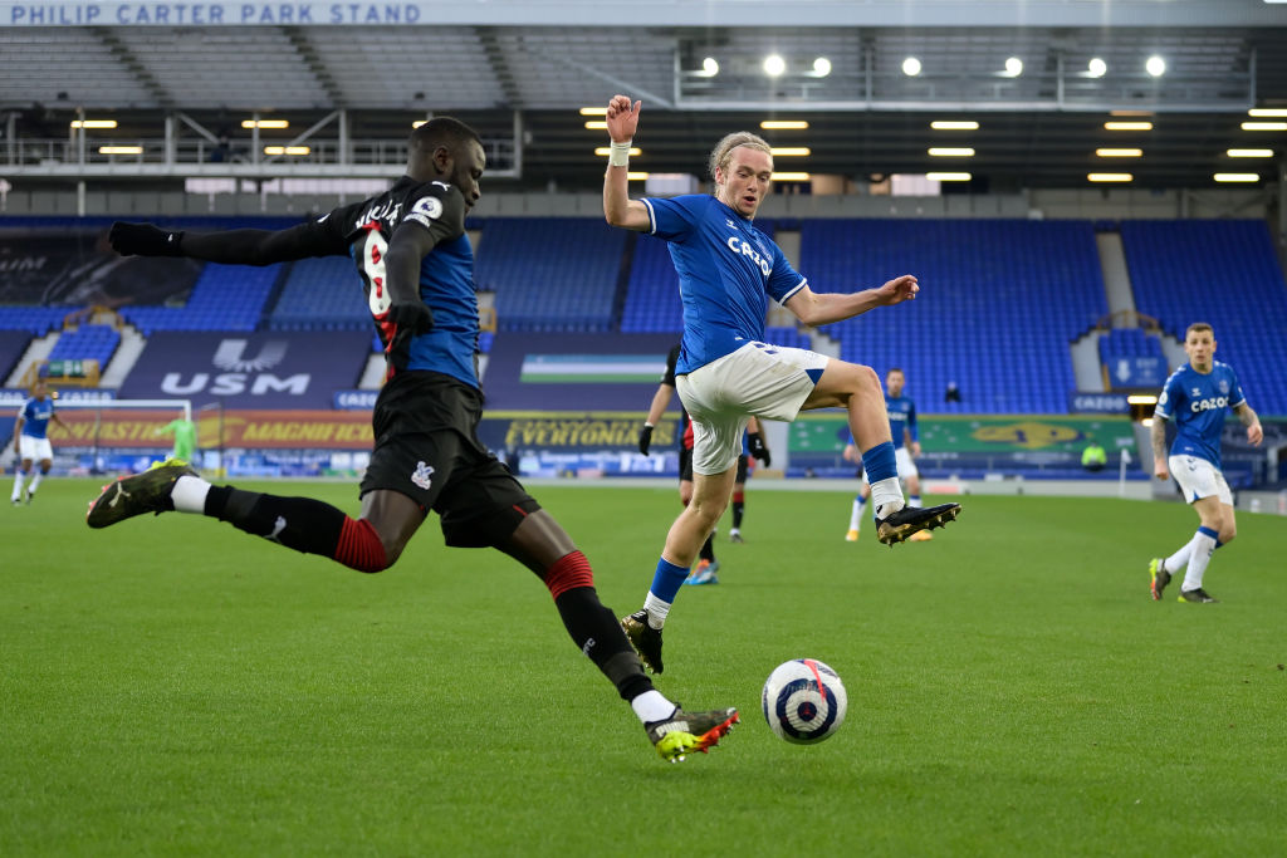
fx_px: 2574
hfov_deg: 28.1
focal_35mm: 72
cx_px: 644
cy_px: 429
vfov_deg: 18.9
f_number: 2.8
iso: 1250
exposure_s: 1/1600
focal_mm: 72
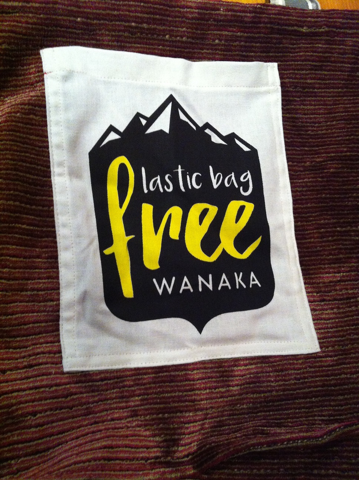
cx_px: 180
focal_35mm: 35
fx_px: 485
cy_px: 240
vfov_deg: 52.7
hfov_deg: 40.6
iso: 400
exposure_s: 1/15
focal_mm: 3.85
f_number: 2.8
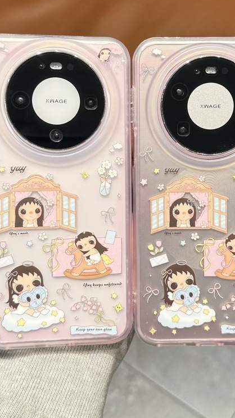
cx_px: 130
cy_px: 208
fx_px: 299
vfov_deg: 69.9
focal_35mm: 27
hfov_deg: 42.8
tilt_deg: -48.5
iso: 125
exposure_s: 1/50
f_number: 1.78
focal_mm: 6.76
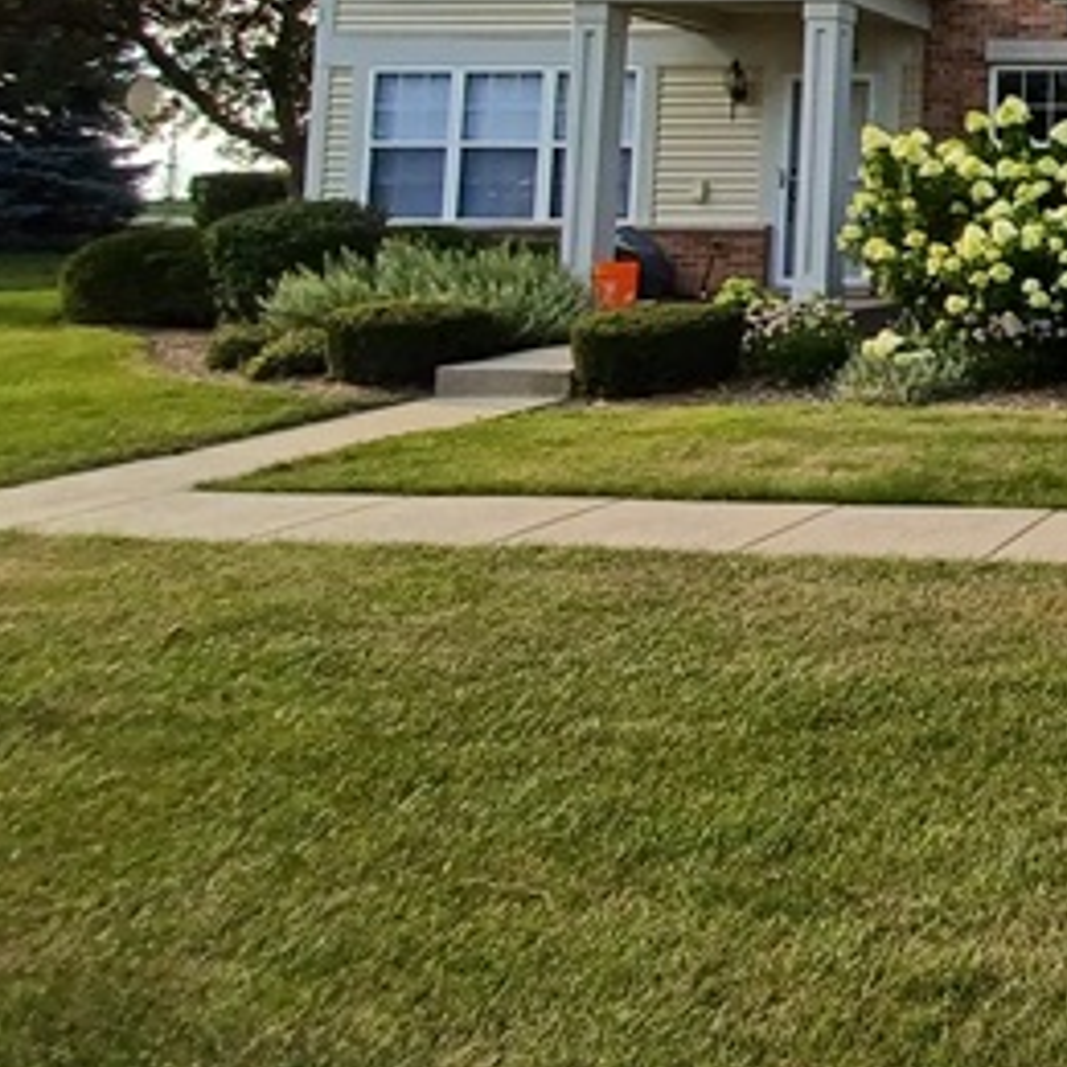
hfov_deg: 32.1
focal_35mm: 36
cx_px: 1453
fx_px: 1255
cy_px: 148
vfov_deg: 42.9
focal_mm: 1.42
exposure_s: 1/1066
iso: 40
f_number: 2.2
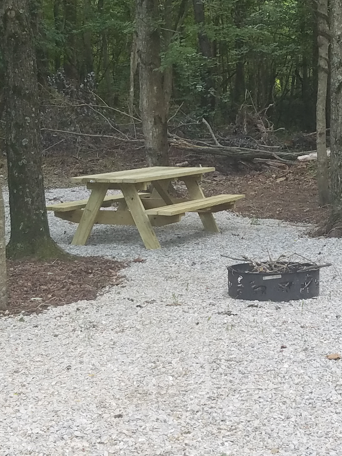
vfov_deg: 52.6
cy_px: 229
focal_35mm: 35
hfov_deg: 39.0
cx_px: 279
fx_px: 461
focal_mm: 4.2
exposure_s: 1/50
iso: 80
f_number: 1.7
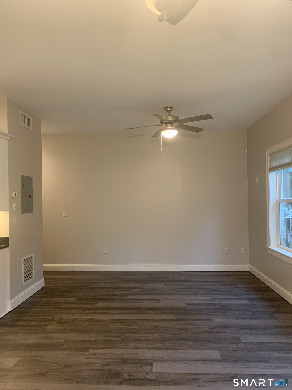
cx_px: 146
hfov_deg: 53.1
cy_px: 195
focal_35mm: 26
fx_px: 292
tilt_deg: +1.0
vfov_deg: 67.3
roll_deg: +1.5
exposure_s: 1/60
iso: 250
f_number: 1.8
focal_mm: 4.25
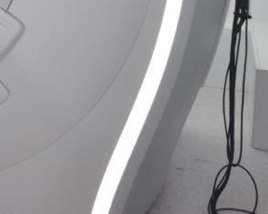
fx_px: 713
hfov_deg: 17.7
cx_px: -196
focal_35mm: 90
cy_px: -90
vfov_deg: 15.9
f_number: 5.6
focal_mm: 18
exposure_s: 1/60
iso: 1000
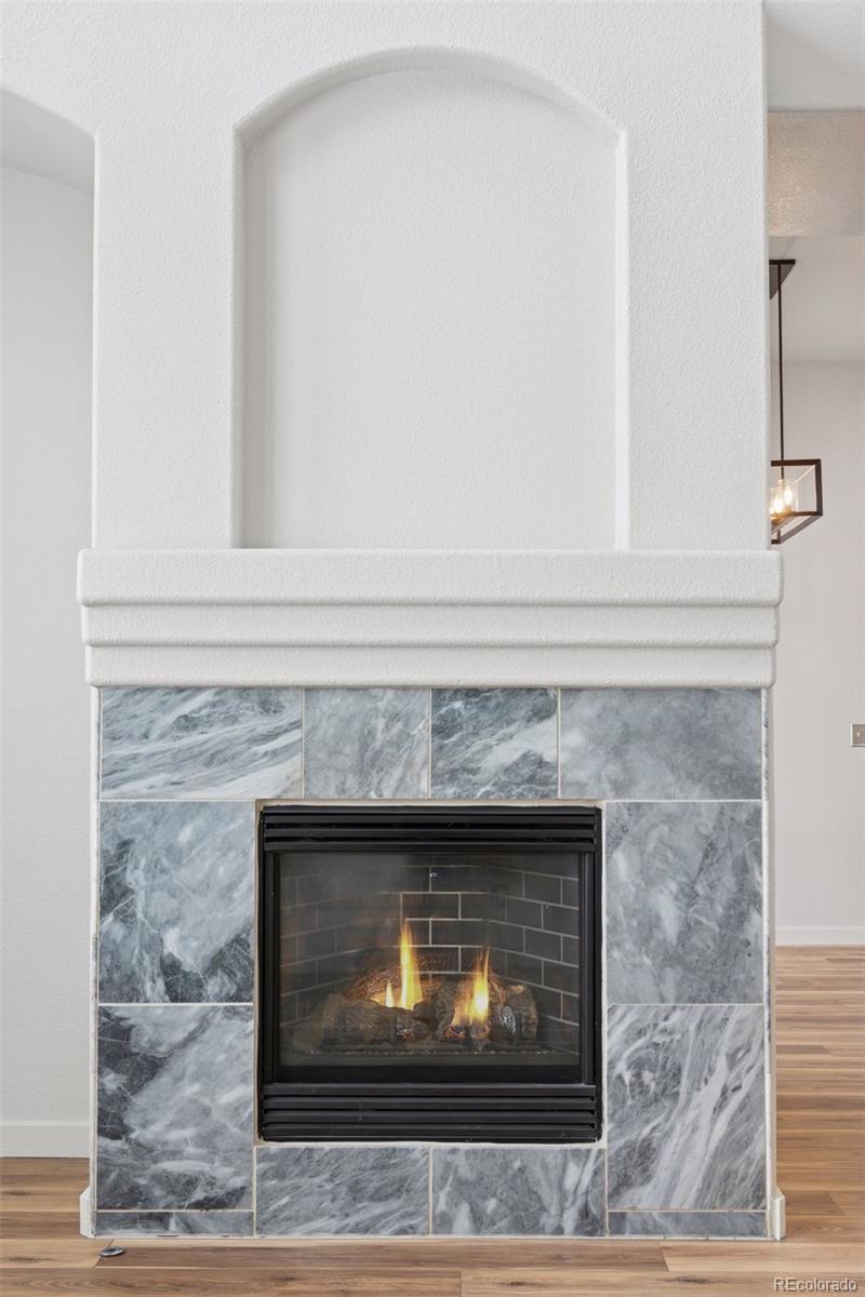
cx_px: 432
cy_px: 648
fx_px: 1333
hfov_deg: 35.9
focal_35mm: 37
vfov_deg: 51.9
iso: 400
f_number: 9
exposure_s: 1/20
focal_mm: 37
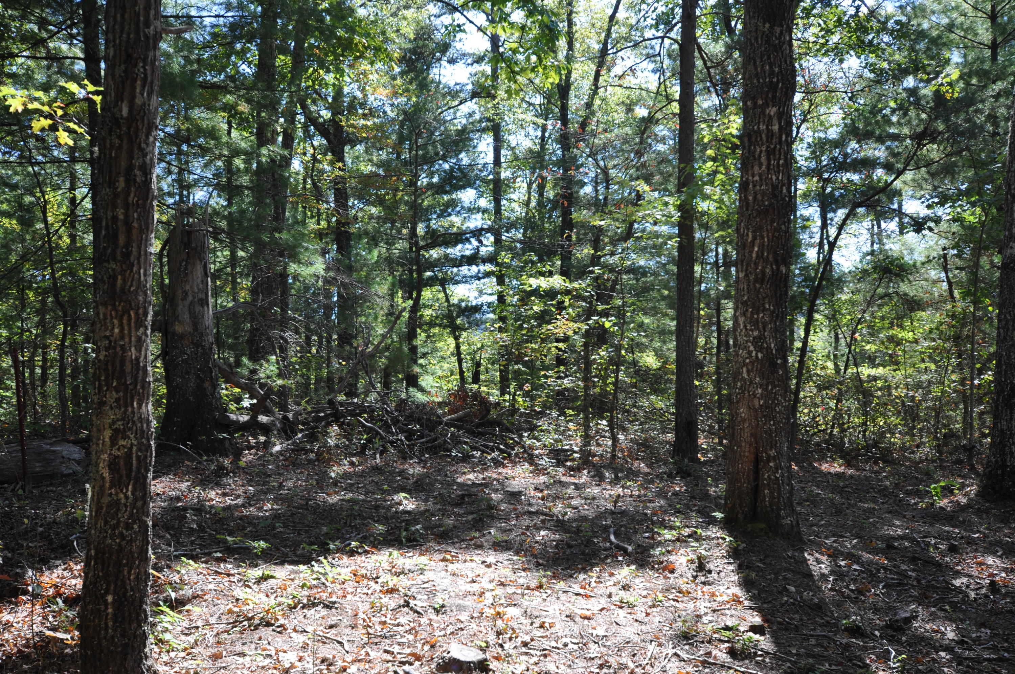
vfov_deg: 36.8
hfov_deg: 53.2
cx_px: 508
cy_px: 337
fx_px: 1014
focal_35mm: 36
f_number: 5.6
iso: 200
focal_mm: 24
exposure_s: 1/125
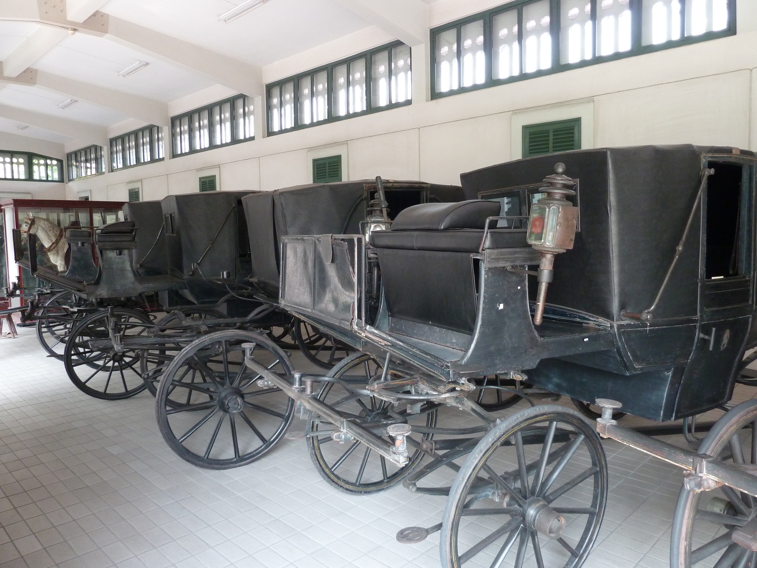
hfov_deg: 69.4
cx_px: 378
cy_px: 284
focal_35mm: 25
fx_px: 547
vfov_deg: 54.9
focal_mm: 4.1
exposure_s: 1/30
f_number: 3.3
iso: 200
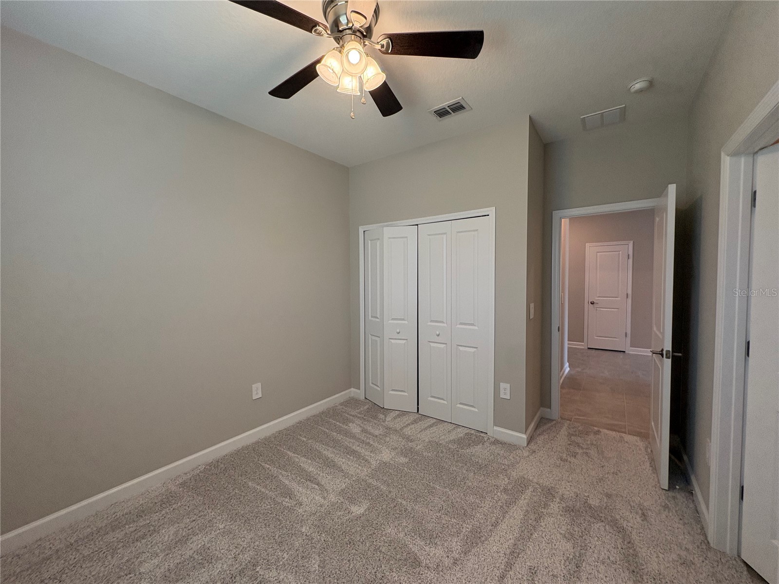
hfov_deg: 102.1
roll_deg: +0.9
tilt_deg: -1.8
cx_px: 390
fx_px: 315
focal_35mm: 14
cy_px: 292
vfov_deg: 85.7
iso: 200
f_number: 2.2
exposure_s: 1/120
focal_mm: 2.22
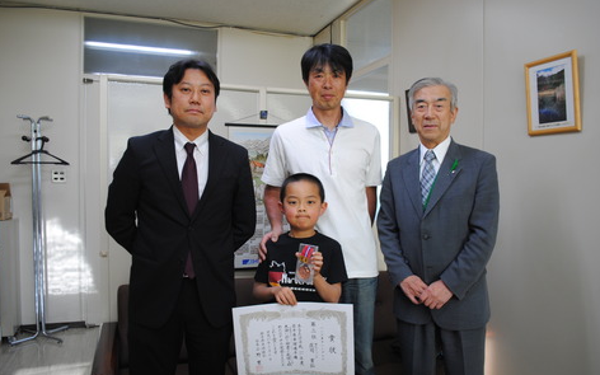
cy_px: 200
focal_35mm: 28
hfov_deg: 66.5
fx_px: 458
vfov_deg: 44.5
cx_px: 300
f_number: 3.5
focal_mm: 18
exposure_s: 1/30
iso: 200
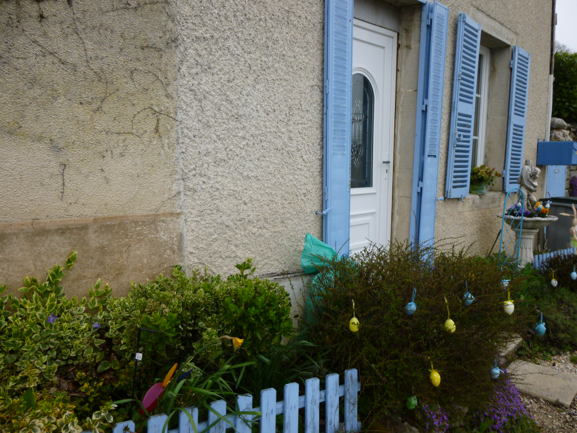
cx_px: 288
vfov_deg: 54.9
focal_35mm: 25
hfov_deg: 69.4
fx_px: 417
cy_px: 216
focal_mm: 4.5
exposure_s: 1/250
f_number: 3.1
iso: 100
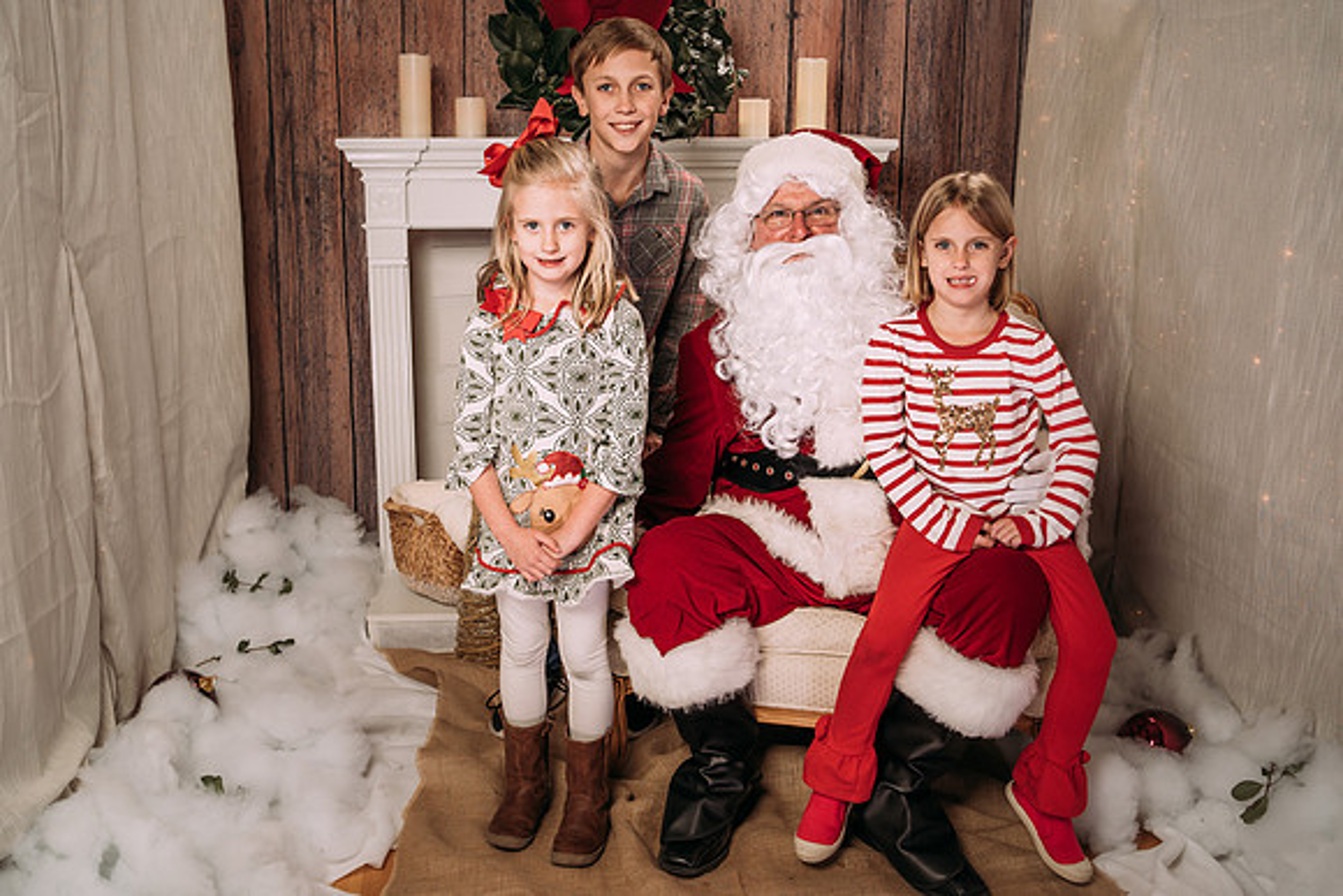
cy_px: 452
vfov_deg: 35.1
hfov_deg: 50.7
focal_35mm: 38
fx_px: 1417
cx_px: 640
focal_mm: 35
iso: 100
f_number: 5
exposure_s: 1/100
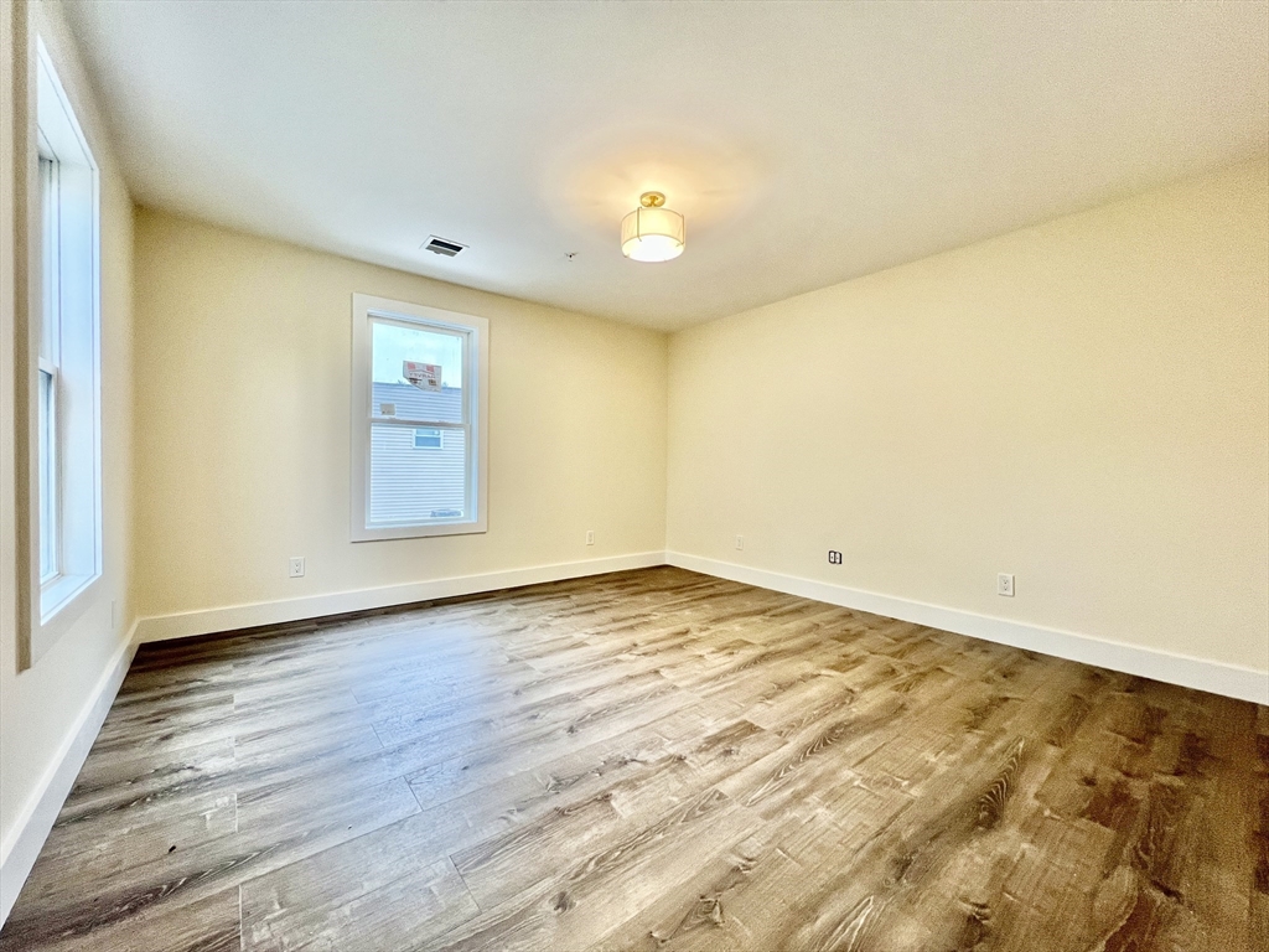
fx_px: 477
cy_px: 476
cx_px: 634
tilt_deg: -1.0
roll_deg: -0.7
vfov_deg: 89.9
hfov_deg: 106.2
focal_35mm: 13
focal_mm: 1.57
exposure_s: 1/120
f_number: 1.8
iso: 200
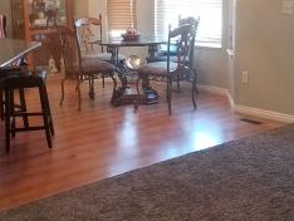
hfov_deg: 27.4
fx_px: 604
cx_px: 129
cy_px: 38
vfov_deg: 20.5
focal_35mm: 71
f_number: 1.7
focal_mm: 4.2
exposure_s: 1/60
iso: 160
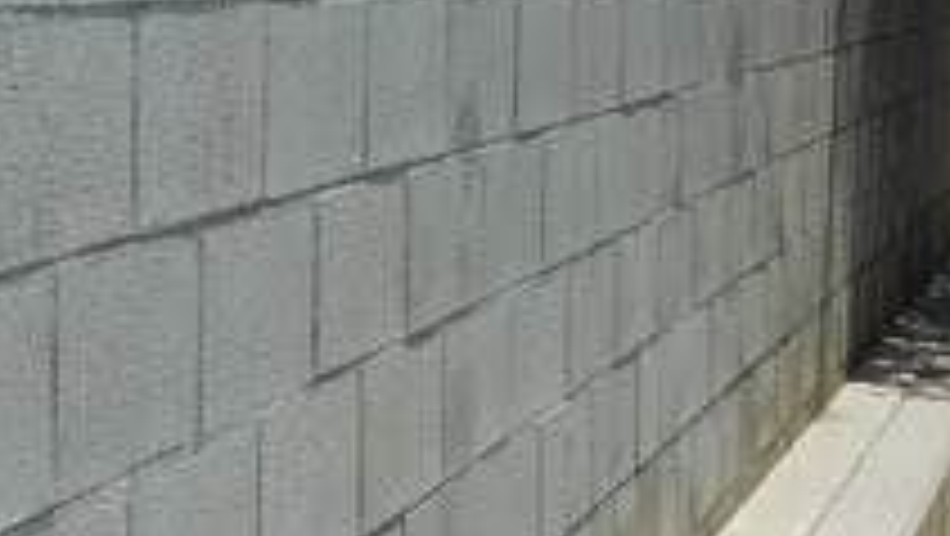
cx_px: 991
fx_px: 3327
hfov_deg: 15.9
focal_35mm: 132
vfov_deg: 9.2
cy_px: 261
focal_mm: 4.5
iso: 125
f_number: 6.8
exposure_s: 1/500
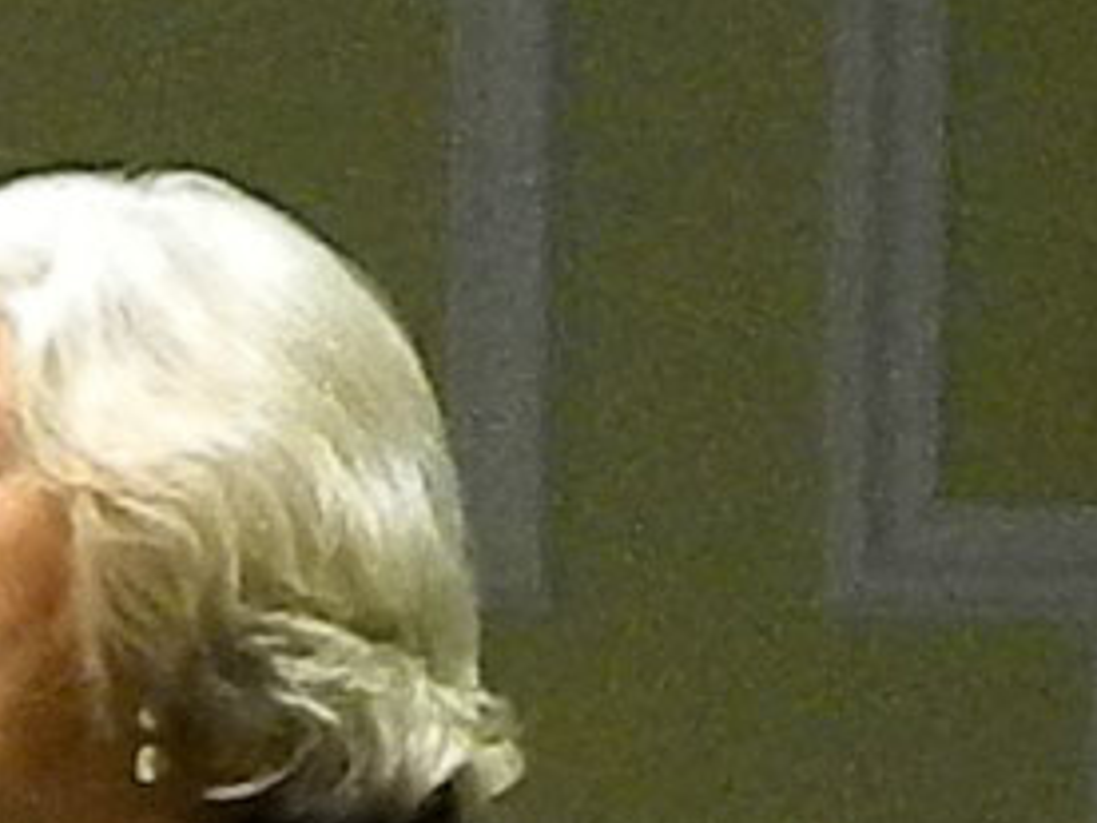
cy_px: 1101
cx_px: -481
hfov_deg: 1.6
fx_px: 39106
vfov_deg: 1.2
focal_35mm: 1234
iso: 1600
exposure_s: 1/80
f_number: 5.6
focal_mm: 59.7
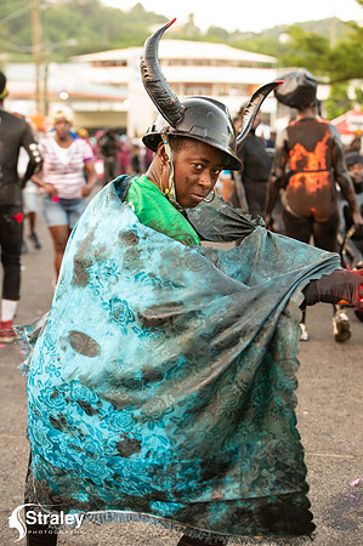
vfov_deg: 28.9
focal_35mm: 70
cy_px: 273
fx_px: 1061
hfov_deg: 19.4
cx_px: 182
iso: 2200
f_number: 5
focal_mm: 70
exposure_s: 1/200
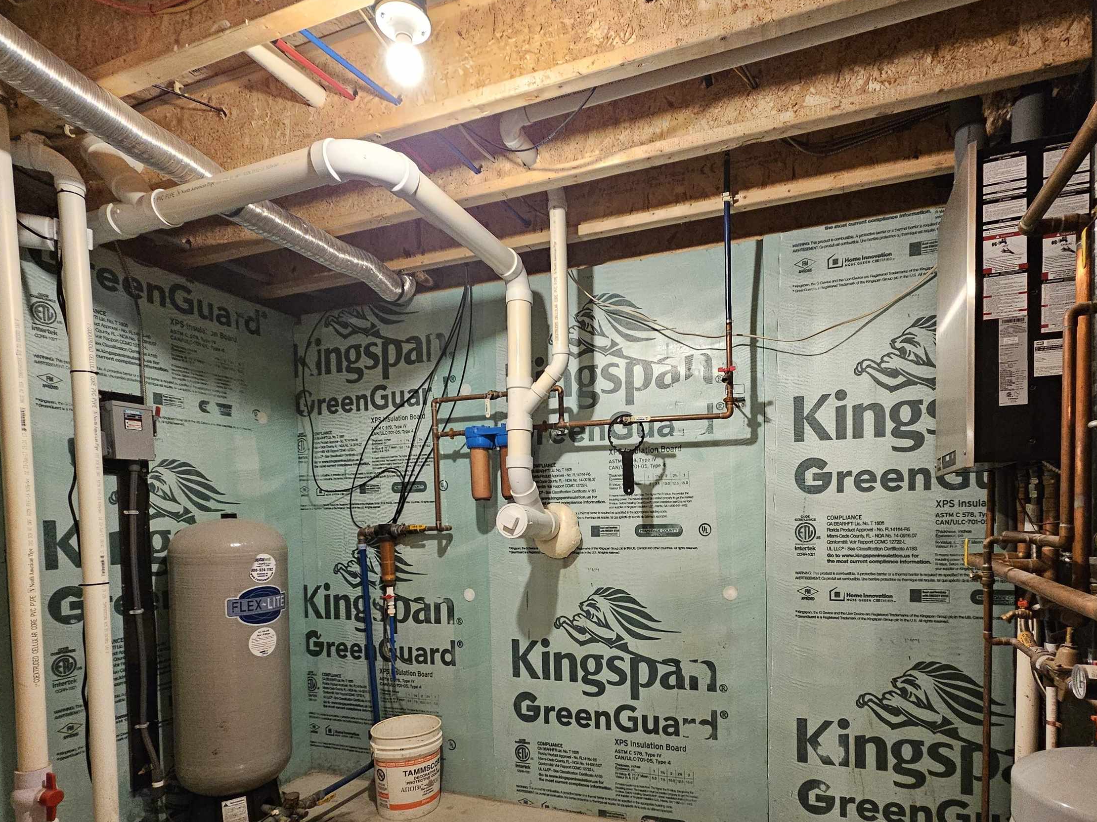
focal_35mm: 18
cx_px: 603
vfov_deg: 69.6
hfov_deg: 87.5
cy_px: 547
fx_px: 570
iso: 640
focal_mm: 2.2
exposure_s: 1/30
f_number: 2.2
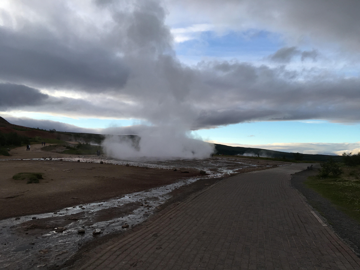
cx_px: 180
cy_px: 135
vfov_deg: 48.2
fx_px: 302
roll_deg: -2.0
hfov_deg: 61.7
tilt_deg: +4.6
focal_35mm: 29
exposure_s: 1/432
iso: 25
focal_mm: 4.15
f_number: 2.2
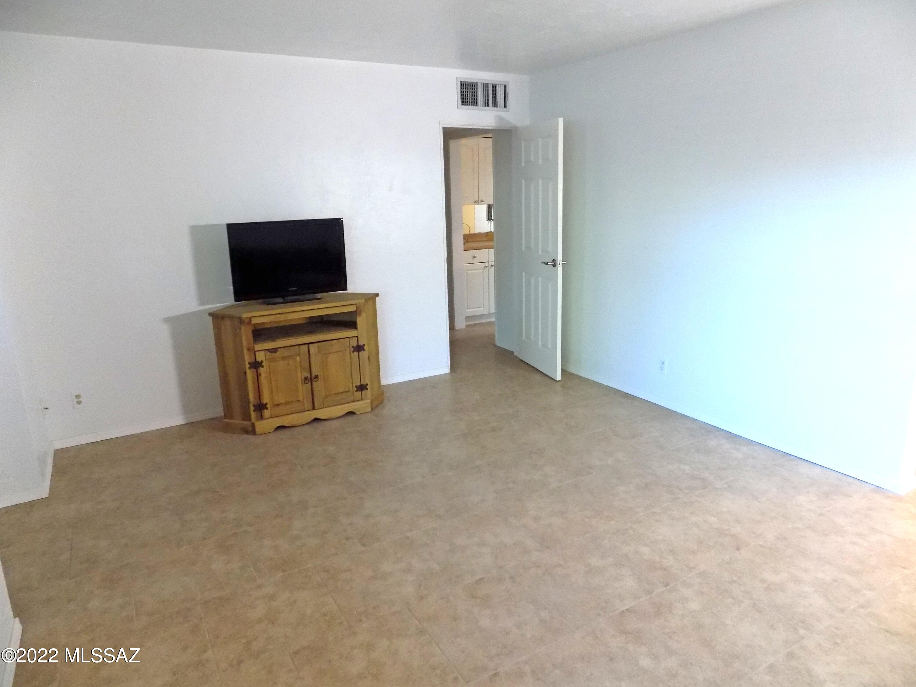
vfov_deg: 58.9
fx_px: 609
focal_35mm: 23
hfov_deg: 73.9
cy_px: 344
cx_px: 458
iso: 360
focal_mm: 4
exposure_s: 1/30
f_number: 3.1
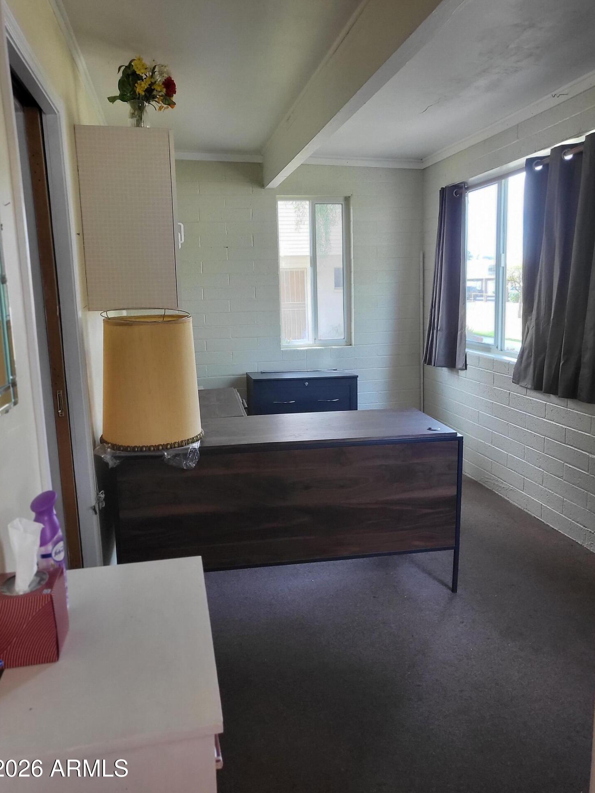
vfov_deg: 65.3
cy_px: 394
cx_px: 299
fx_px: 619
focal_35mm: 27
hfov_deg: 51.3
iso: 320
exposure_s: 1/120
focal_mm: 4.25
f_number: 1.8
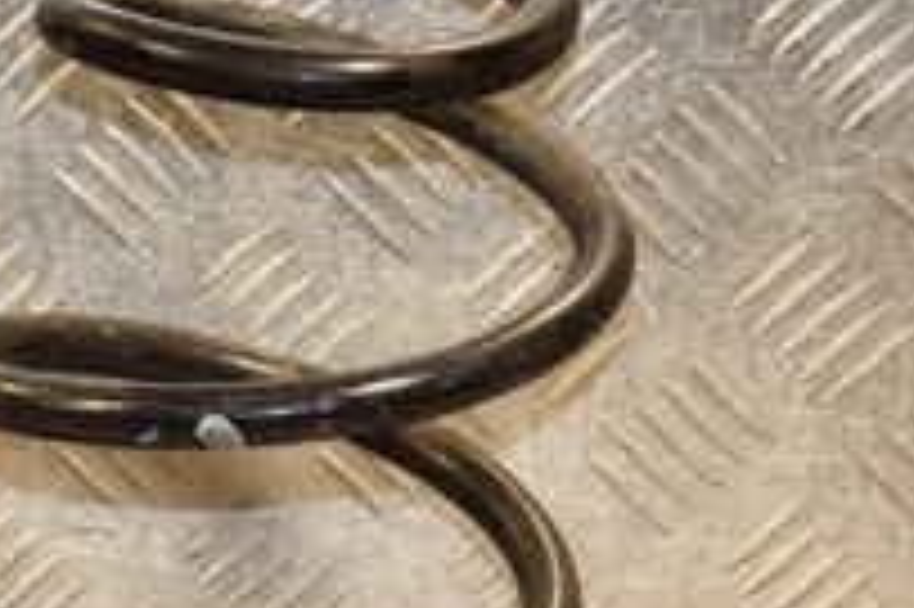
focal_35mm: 237
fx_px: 6012
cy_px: 617
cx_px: -131
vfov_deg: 5.8
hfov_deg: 8.6
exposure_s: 1/200
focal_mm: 50
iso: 800
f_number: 5
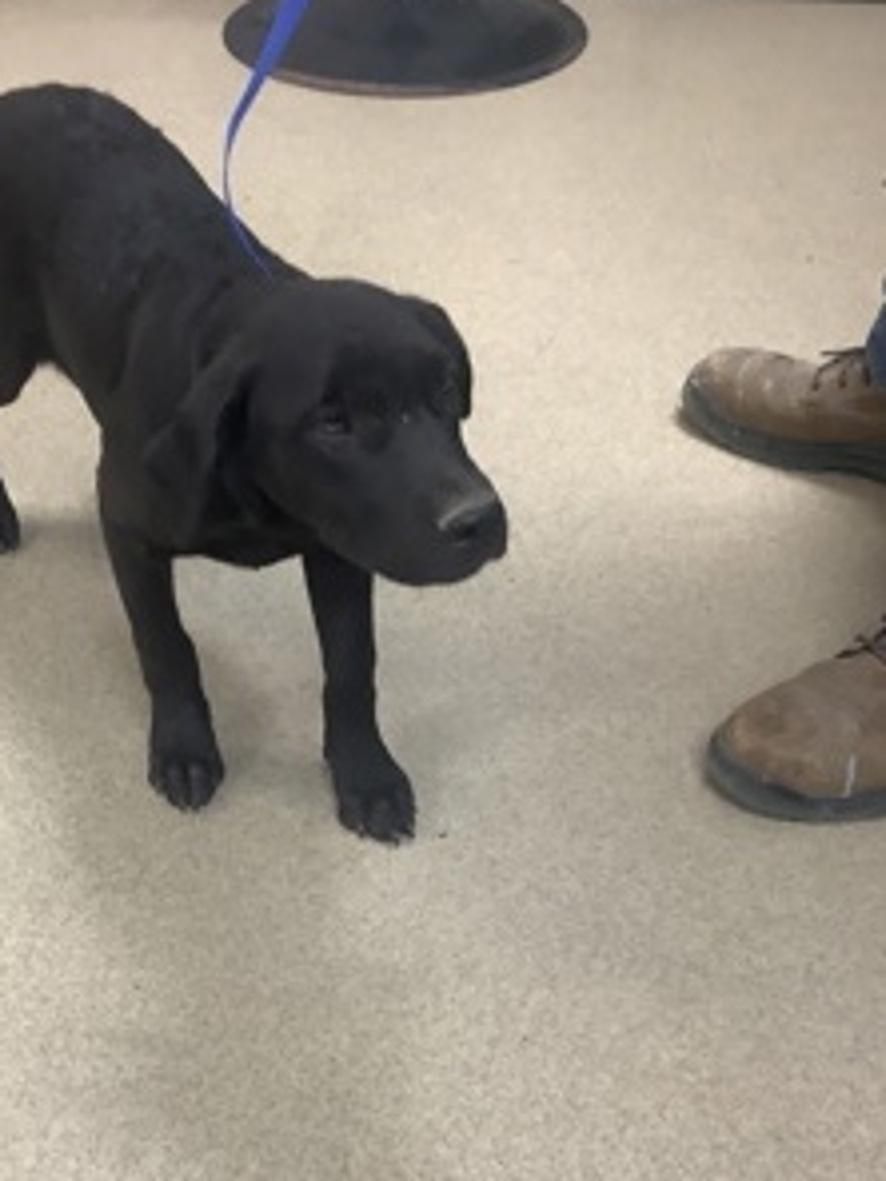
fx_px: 1502
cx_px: 261
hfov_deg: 32.5
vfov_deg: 42.6
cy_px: 750
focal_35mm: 44
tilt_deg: -43.2
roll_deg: +4.4
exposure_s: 1/60
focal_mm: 3.3
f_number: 2.4
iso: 160
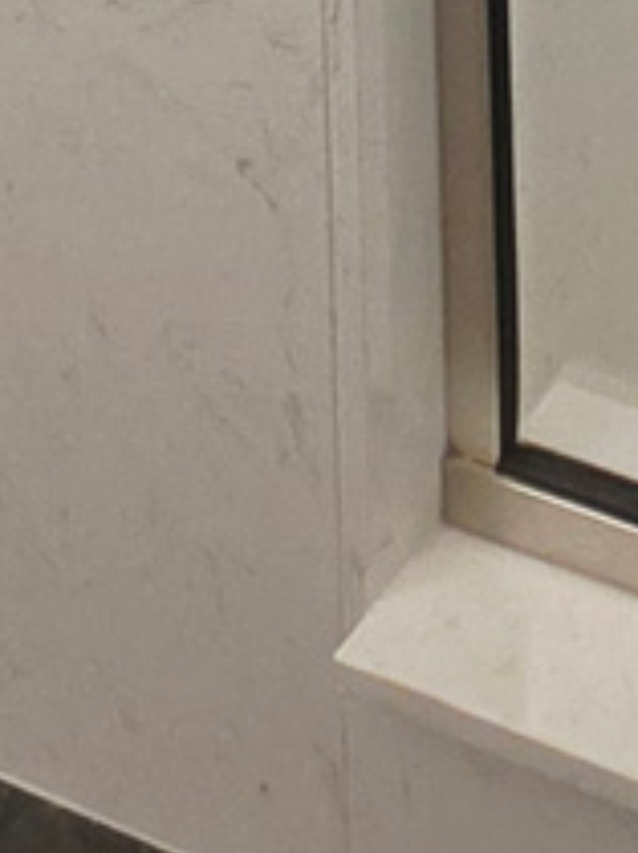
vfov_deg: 9.5
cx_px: 1256
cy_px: -2100
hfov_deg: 10.7
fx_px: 3127
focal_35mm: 127
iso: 80
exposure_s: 1/120
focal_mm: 2.2
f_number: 1.9
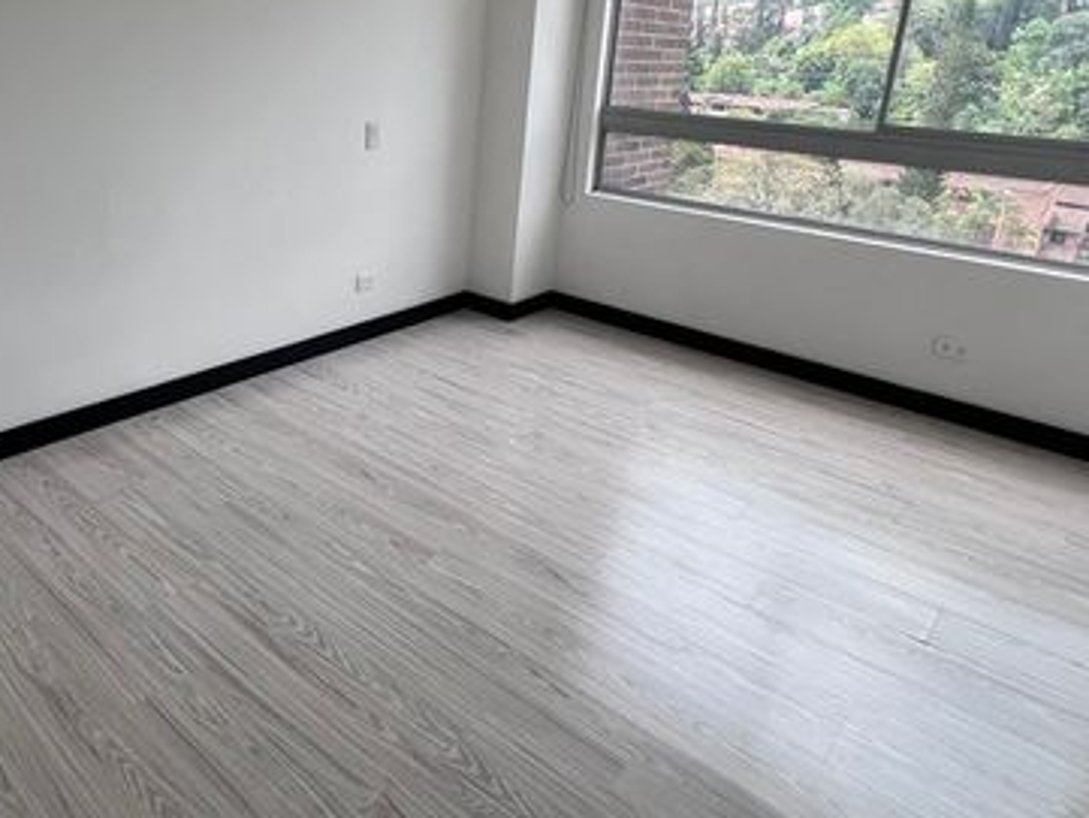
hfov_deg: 70.4
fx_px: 755
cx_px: 406
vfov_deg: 56.0
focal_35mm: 24
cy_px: 293
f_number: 1.8
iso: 32
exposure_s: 1/193
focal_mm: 1.57
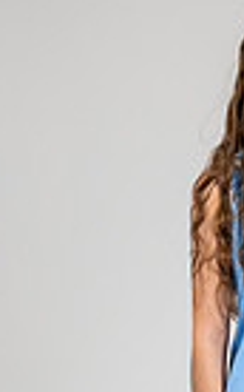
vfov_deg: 17.9
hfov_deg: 11.2
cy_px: 406
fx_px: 1205
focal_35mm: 113
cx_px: 340
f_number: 3.5
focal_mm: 34
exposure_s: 1/500
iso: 1250
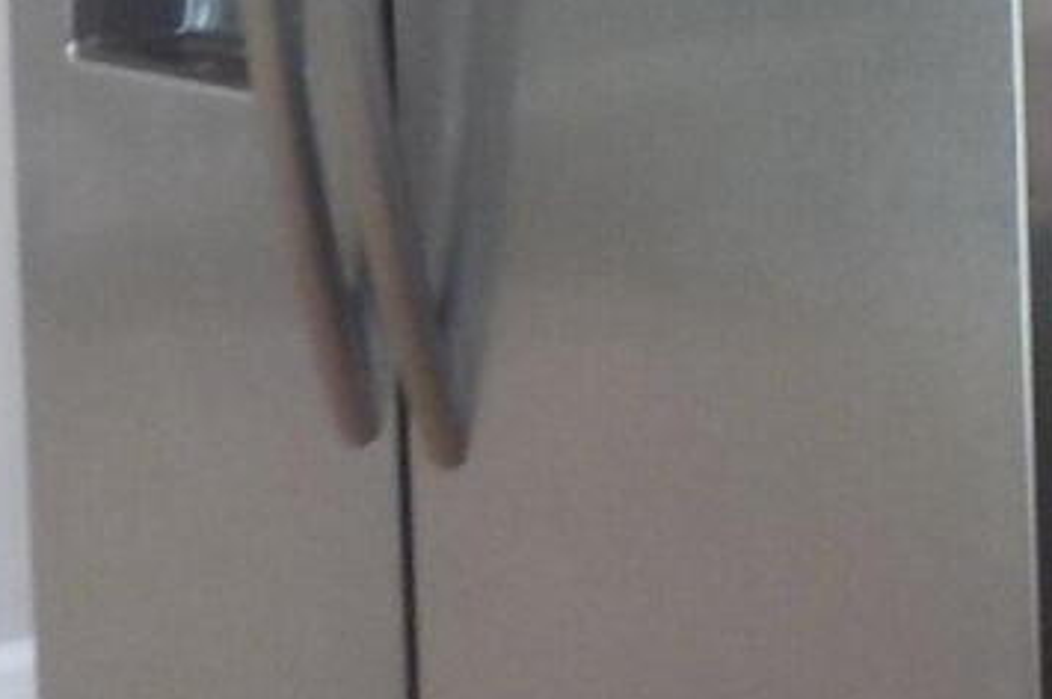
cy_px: -341
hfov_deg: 11.6
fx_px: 5138
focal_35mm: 176
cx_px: 1093
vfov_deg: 7.6
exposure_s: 1/30
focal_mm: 4.1
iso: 160
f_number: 3.3
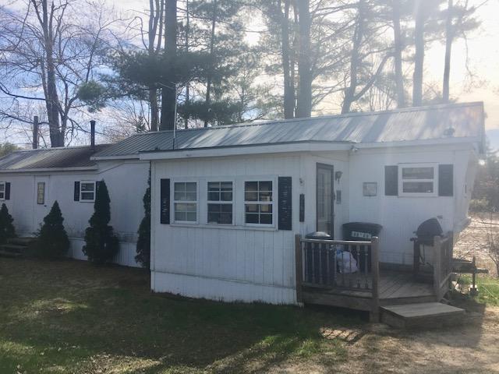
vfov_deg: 48.2
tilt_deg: +1.8
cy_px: 187
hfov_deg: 61.7
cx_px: 250
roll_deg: +0.1
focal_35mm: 29
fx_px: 418
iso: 25
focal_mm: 4.15
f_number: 2.2
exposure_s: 1/1876
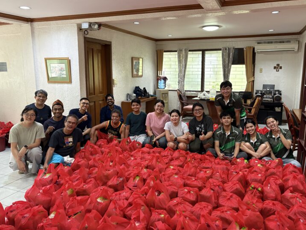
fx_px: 248
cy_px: 107
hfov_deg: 63.4
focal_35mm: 28
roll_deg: +0.2
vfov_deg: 49.7
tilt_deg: -8.5
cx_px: 164
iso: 400
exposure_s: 1/40
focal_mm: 5.96
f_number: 1.6
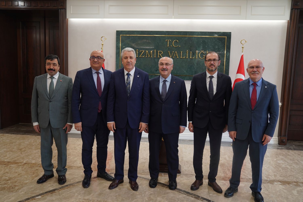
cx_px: 152
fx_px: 244
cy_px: 101
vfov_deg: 45.0
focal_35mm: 29
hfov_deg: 63.7
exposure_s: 1/100
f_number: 3.5
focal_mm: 29
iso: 640
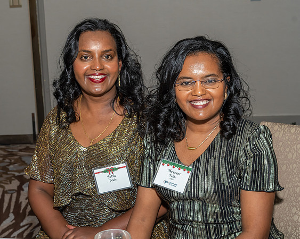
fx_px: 592
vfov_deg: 22.9
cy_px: 115
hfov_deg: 28.4
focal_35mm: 67
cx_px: 124
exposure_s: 1/250
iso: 400
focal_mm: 38
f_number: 6.3
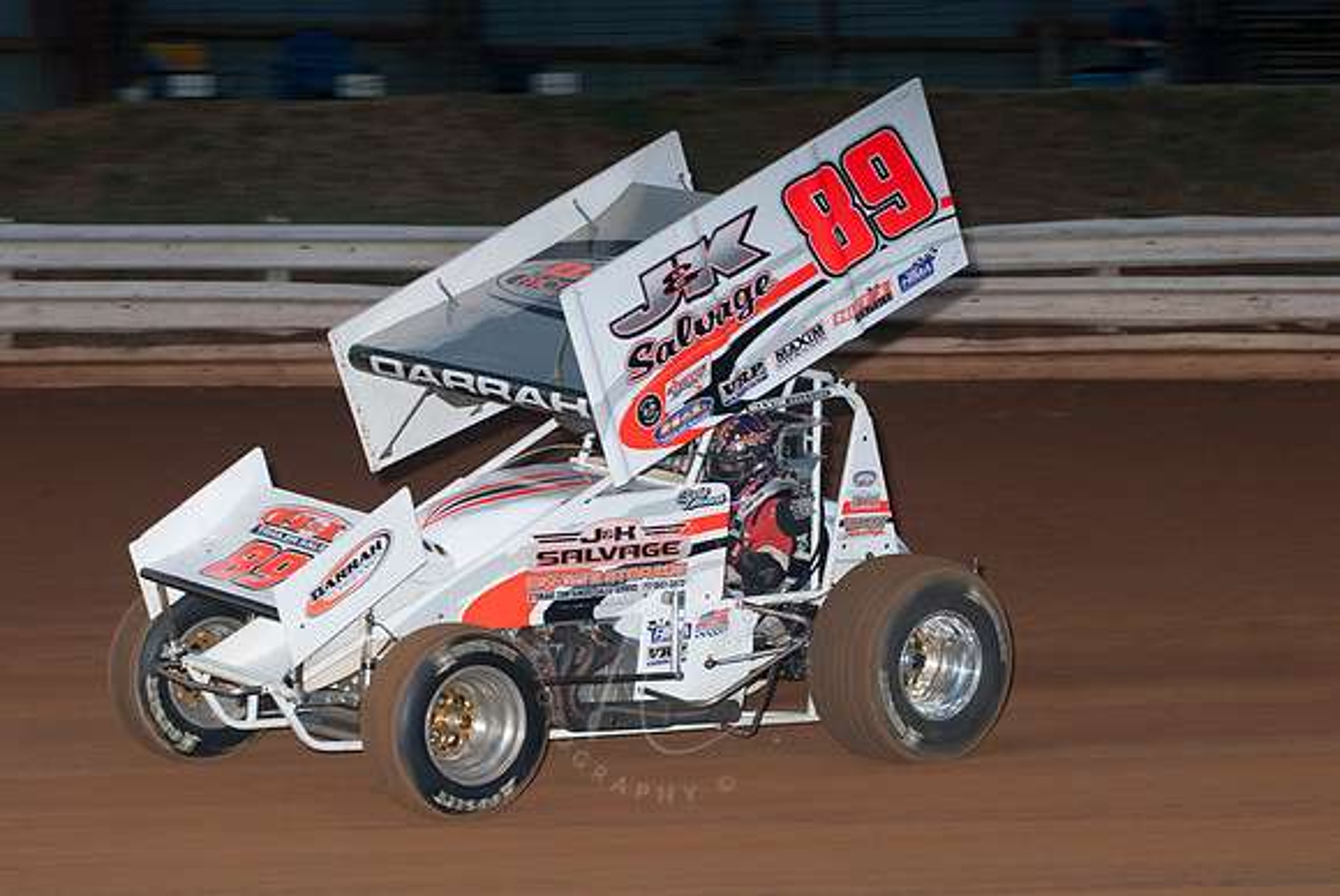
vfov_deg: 10.7
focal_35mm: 129
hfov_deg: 15.9
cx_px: 670
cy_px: 448
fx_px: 4806
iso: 200
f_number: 4
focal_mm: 86
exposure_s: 1/400
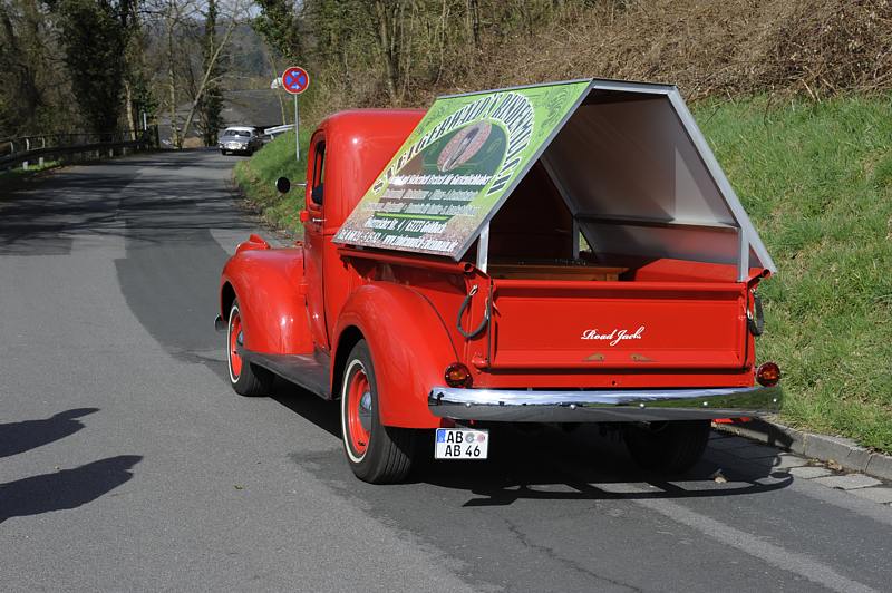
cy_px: 296
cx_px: 446
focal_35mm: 70
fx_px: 1733
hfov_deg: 28.9
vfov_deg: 19.4
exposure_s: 1/320
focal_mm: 70
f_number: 13
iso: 320
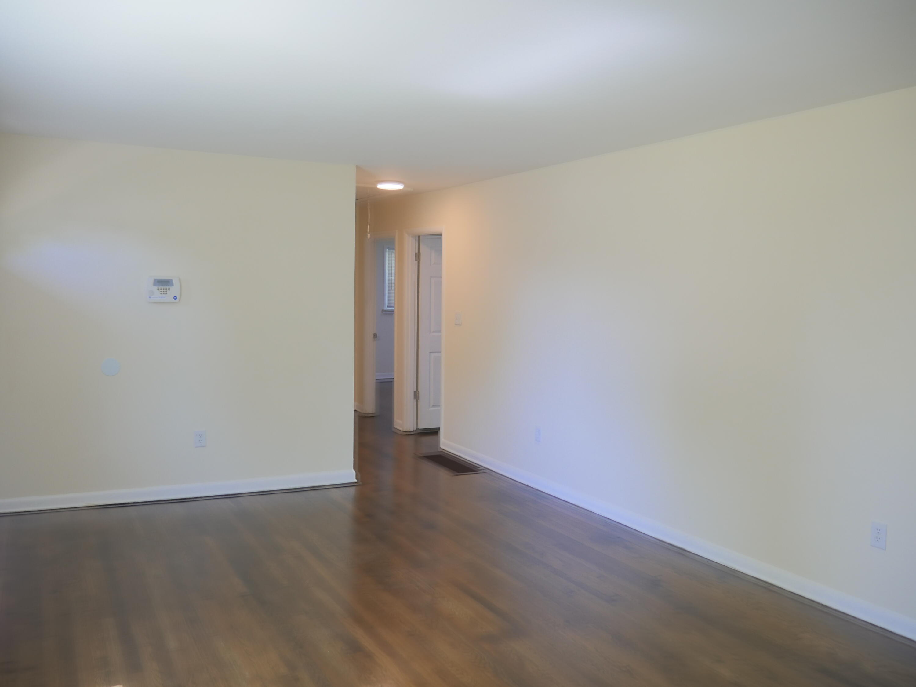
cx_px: 458
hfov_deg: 60.0
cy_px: 344
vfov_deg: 46.8
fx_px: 794
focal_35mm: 30
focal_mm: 15
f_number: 3.6
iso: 400
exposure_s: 1/60
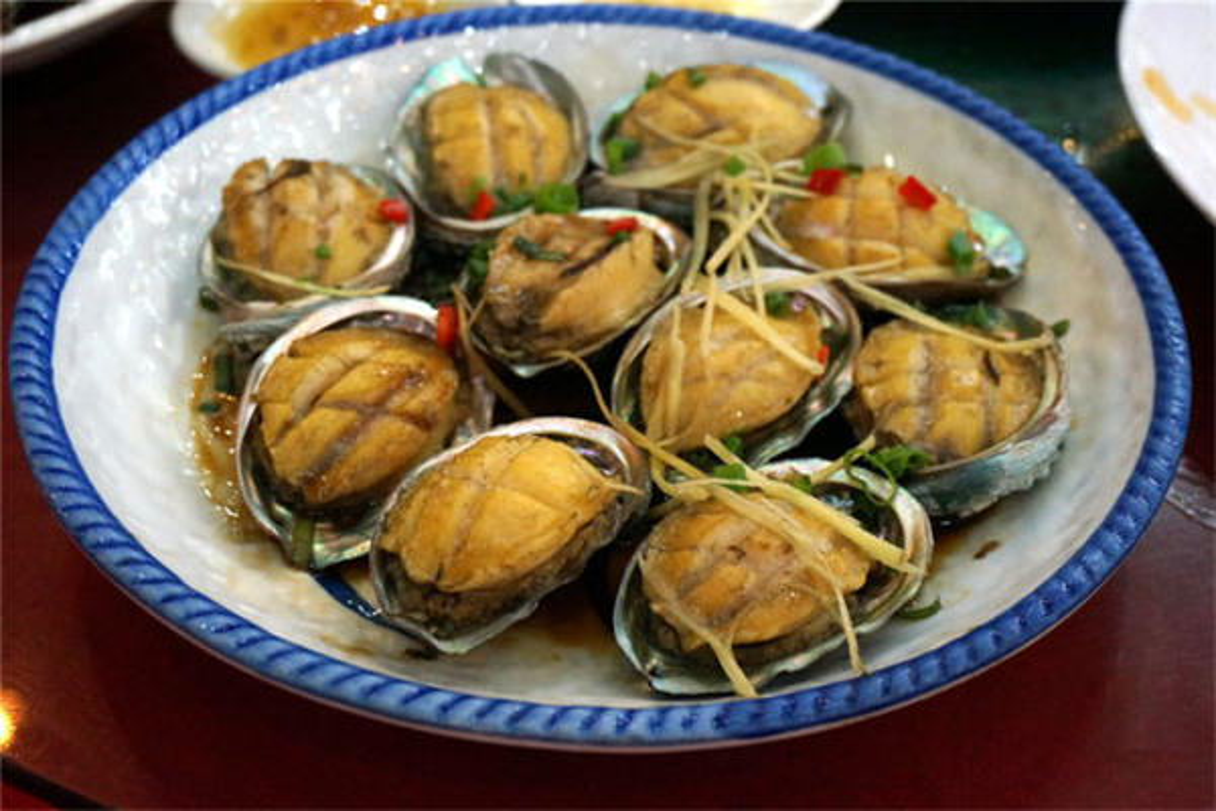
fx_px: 1672
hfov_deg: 40.0
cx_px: 608
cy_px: 406
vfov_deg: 27.3
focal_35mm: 50
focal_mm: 33
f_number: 5
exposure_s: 1/60
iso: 2500
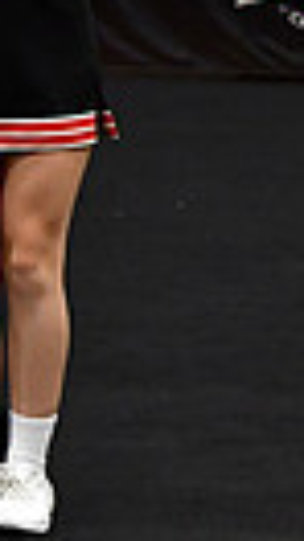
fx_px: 8505
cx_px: 1101
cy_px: -39
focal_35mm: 592
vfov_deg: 3.6
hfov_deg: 2.0
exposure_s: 1/500
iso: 4000
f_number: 3.5
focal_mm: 86
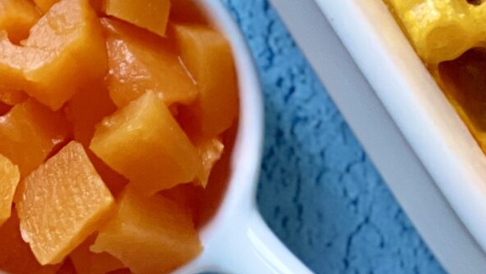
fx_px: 3867
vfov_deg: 4.0
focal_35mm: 300
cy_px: -380
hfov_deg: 7.1
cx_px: 577
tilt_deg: -86.6
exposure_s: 1/121
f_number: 2.2
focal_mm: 7.5
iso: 160
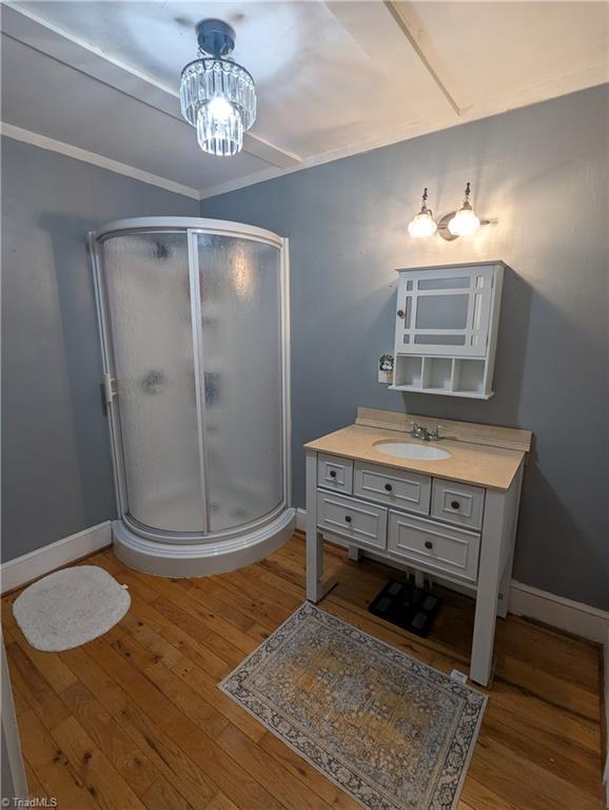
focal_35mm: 16
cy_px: 405
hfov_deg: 78.2
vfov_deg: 94.4
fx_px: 374
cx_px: 304
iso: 49
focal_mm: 2.35
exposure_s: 1/40
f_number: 2.2
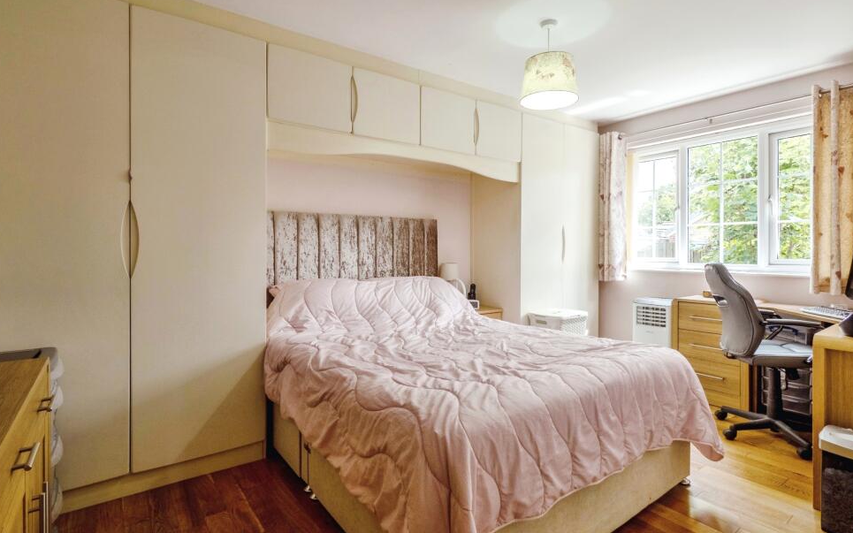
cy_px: 265
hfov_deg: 91.1
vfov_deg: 65.0
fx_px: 418
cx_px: 425
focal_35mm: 18
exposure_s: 1/160
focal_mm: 8
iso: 400
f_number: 7.1
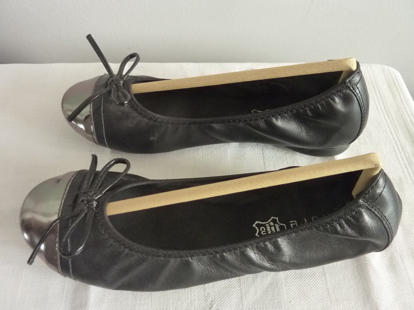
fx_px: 299
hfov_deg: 69.4
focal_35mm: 25
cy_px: 155
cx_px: 207
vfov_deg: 54.9
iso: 400
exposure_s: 1/25
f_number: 3.3
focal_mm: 4.1
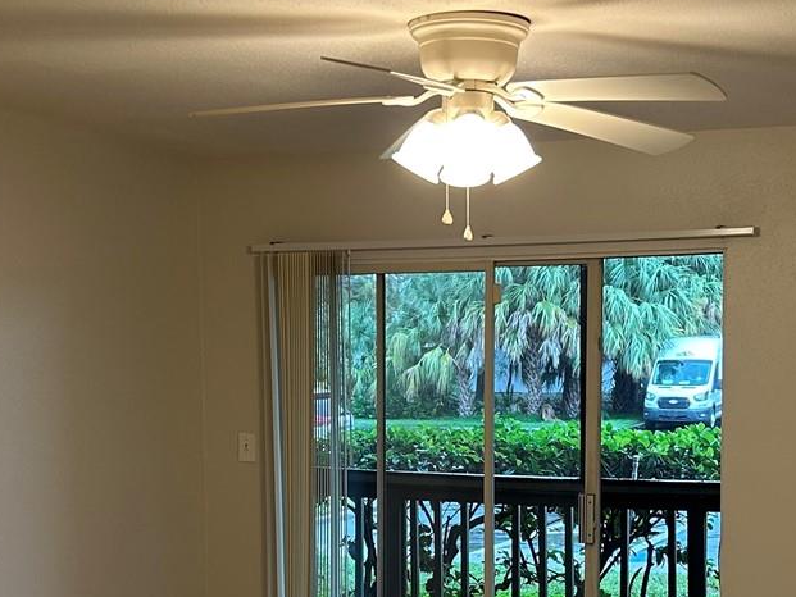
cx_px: 433
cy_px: 482
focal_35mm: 67
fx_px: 1541
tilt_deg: -5.8
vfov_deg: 21.6
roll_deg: +0.5
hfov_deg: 28.9
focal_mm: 5.7
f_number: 1.5
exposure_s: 1/60
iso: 80
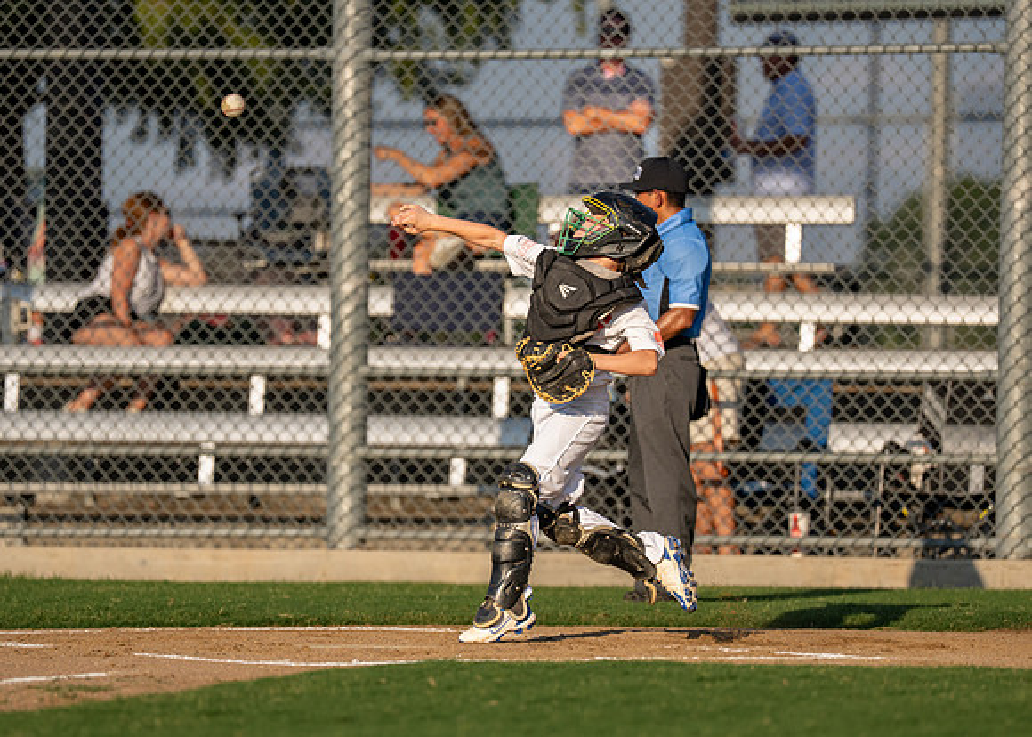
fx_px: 7966
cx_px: 521
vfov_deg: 5.3
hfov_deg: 7.4
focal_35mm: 272
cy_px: 408
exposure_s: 1/5000
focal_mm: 200
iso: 400
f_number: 2.8
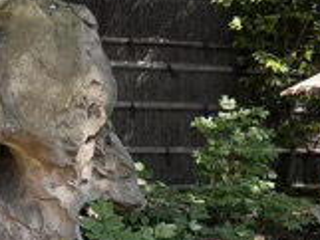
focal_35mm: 113
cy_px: 235
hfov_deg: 16.3
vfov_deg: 13.0
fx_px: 1045
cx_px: 437
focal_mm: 5.96
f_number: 1.6
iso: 50
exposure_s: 1/374
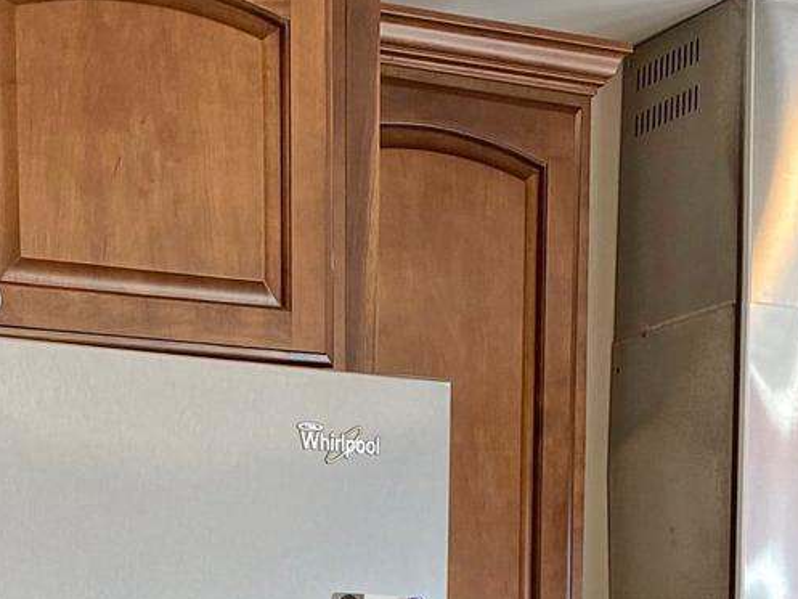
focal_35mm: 107
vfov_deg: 12.6
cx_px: 328
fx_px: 2467
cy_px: 1070
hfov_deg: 18.4
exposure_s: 1/120
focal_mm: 4.25
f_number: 1.8
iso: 80
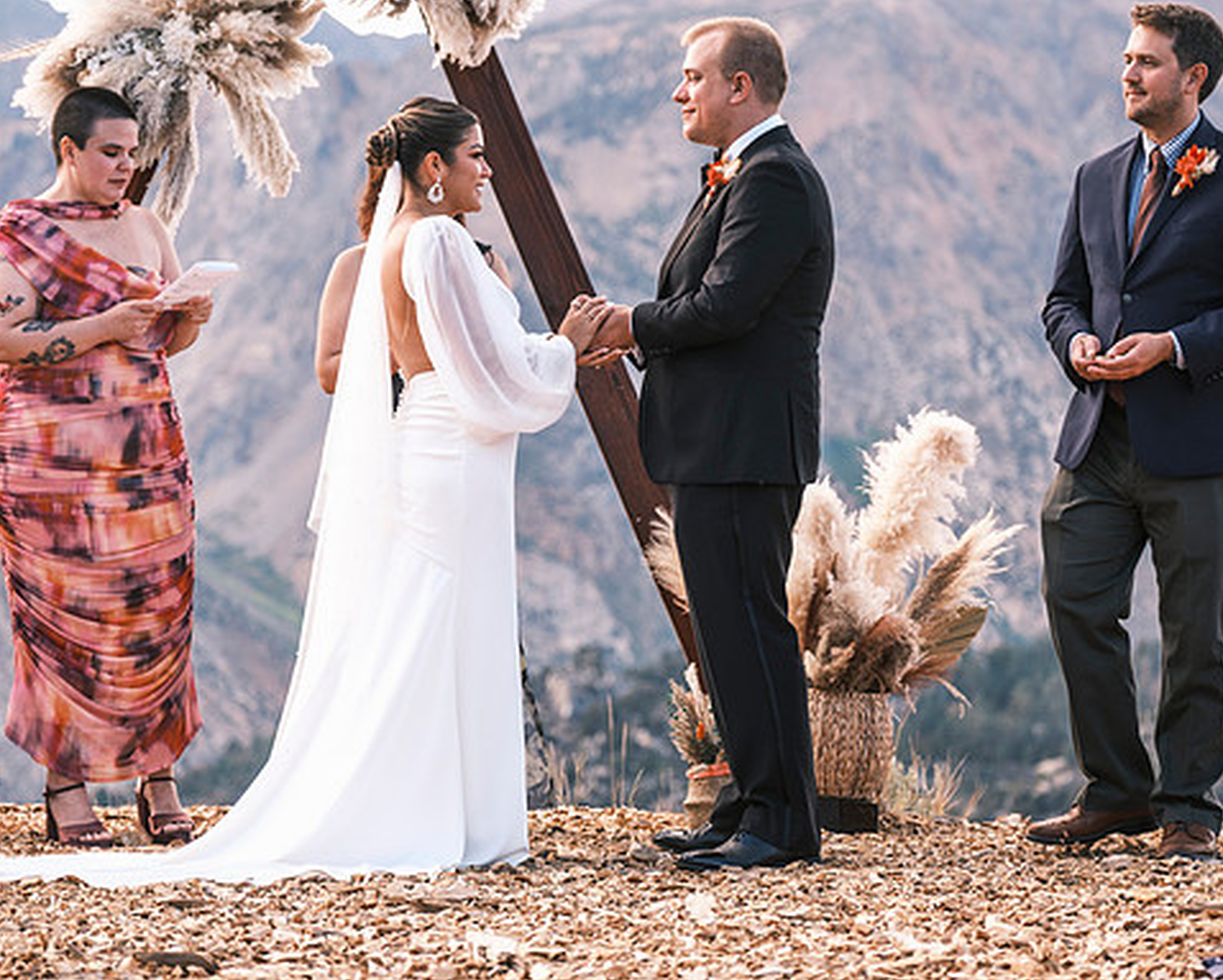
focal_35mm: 132
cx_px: 622
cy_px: 487
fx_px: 4781
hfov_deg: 14.6
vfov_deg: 11.7
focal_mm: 77.3
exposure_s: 1/420
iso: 400
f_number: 2.8
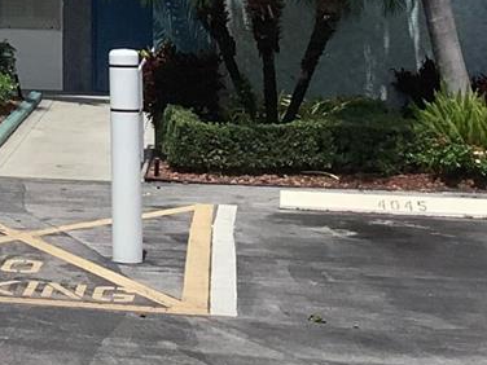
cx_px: -218
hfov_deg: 14.1
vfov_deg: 10.7
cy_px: -230
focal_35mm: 132
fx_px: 1857
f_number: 2.4
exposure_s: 1/2469
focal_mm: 3.3
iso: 25
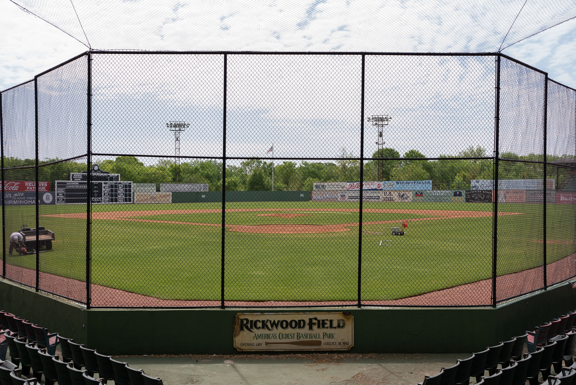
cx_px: 288
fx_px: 560
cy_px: 192
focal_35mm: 35
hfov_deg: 54.4
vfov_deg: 37.9
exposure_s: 1/1600
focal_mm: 35
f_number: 3.2
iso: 200
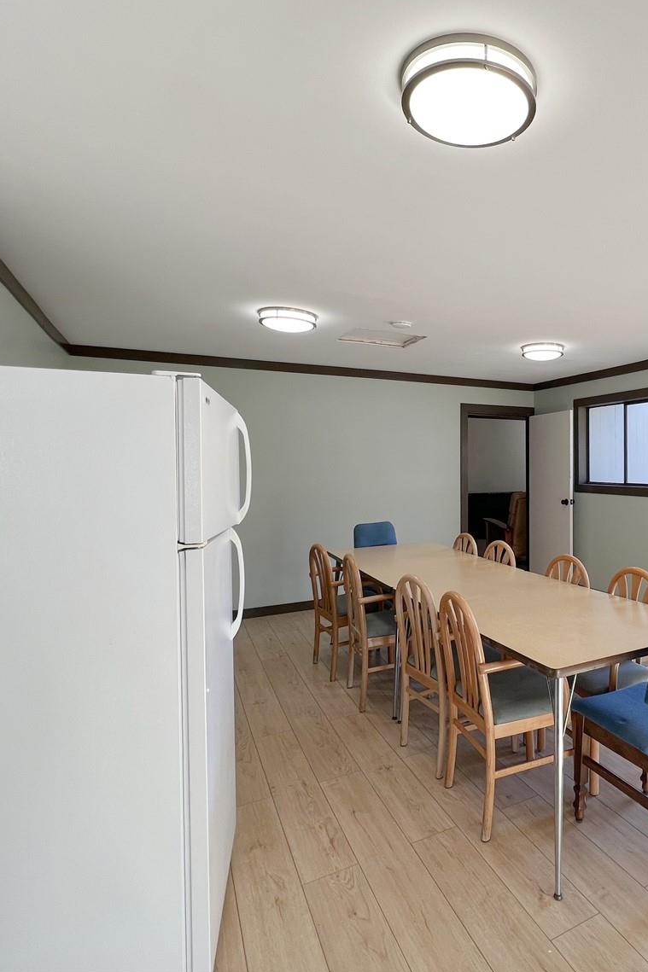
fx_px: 513
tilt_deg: +0.5
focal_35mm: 19
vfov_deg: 86.9
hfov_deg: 60.1
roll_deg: +0.4
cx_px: 505
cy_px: 463
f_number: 1.8
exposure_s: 1/120
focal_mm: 1.57
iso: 64
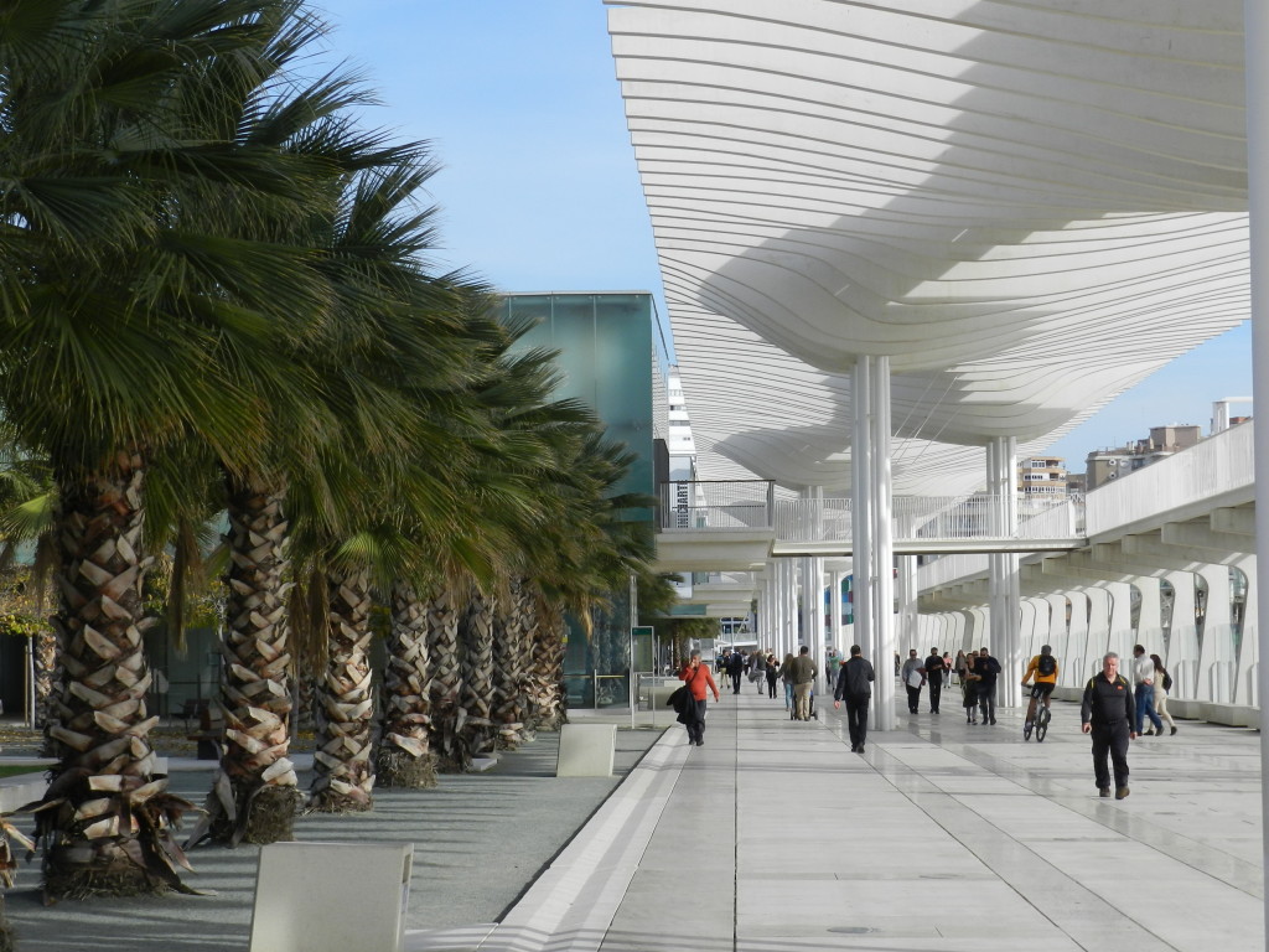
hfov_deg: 25.7
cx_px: 634
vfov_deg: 19.4
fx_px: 2786
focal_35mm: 76
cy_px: 476
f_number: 4.8
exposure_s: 1/800
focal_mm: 13.5
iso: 160
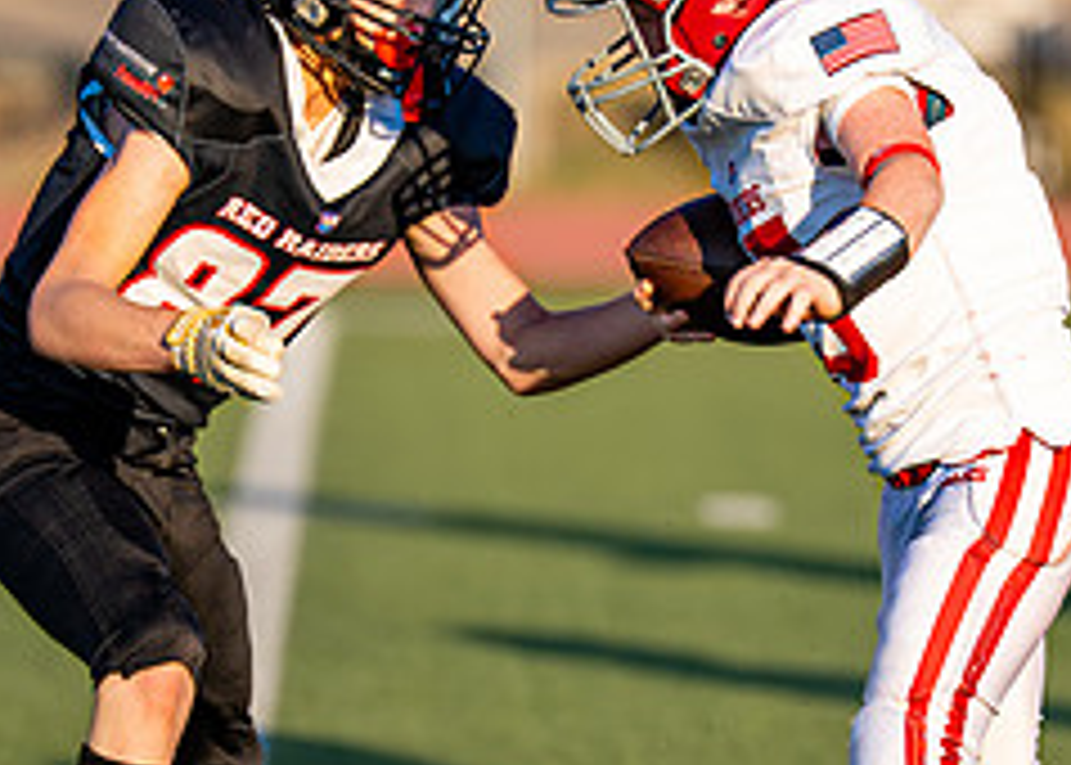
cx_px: 854
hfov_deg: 3.5
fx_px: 17764
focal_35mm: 584
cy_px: 452
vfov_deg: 2.5
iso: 100
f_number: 2.8
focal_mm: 200
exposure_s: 1/1250
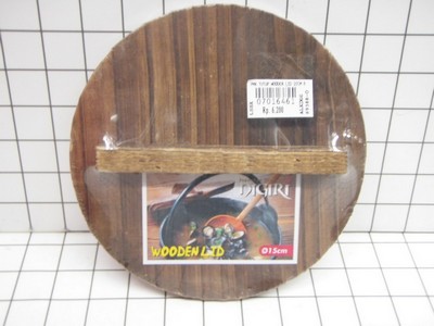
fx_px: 639
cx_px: 217
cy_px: 163
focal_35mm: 51
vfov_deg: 28.6
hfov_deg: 37.5
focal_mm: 9.13
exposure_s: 1/4
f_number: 4
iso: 250
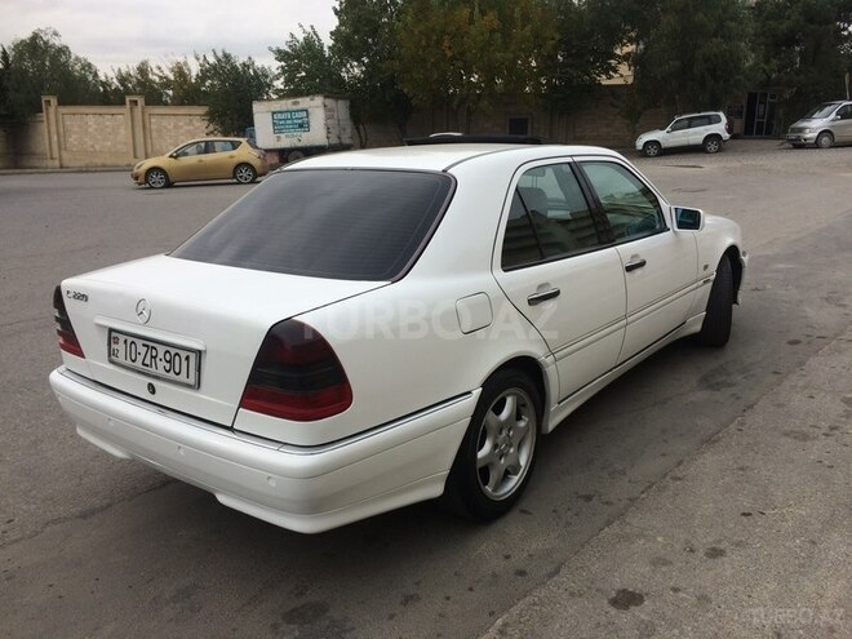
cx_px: 426
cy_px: 320
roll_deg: -0.4
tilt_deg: -15.6
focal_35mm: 29
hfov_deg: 61.7
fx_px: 714
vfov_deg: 48.2
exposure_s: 1/1368
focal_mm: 4.15
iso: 32
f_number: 2.2
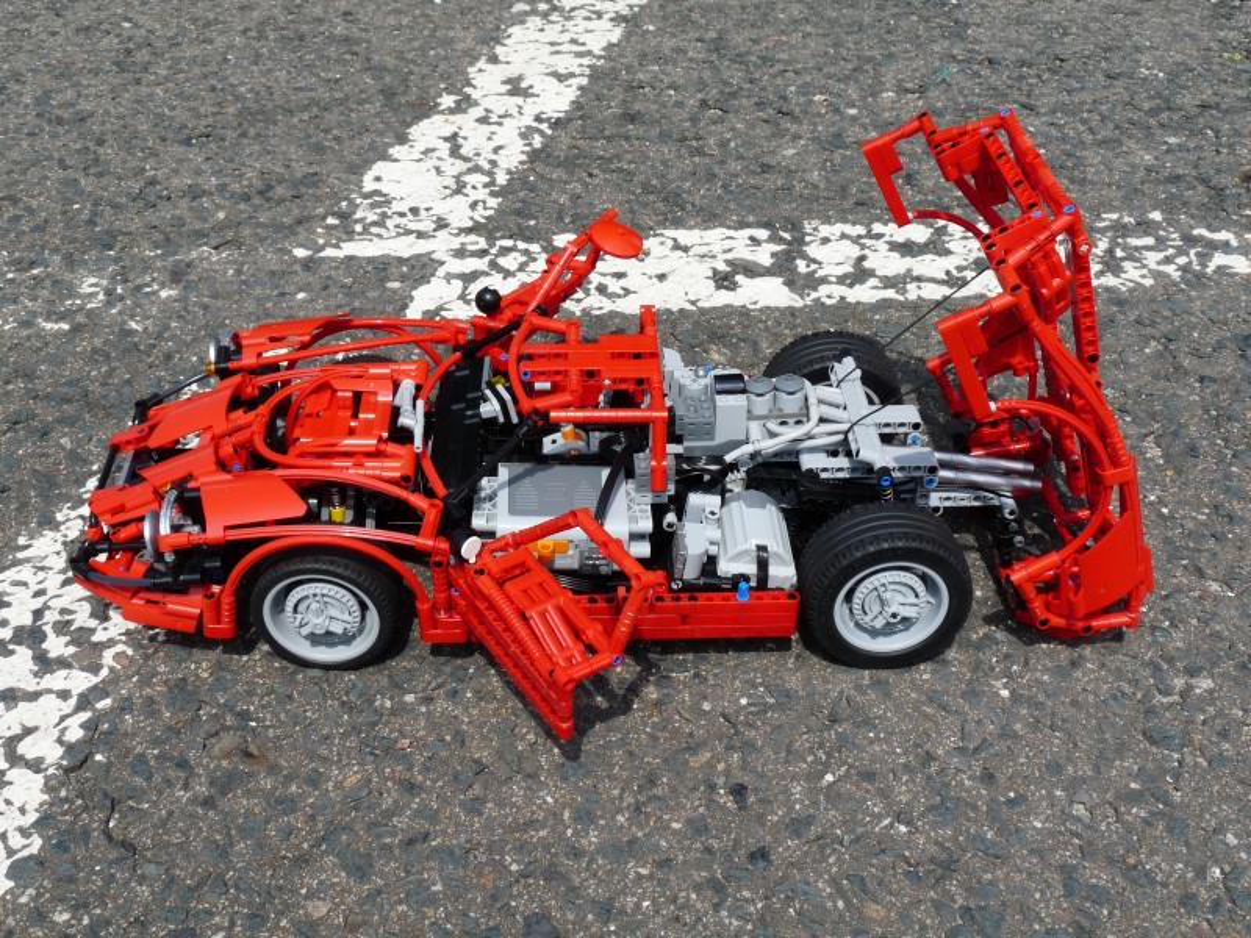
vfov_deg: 36.0
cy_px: 469
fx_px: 1446
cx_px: 626
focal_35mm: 40
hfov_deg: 46.8
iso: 100
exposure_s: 1/500
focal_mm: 7.1
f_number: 6.3
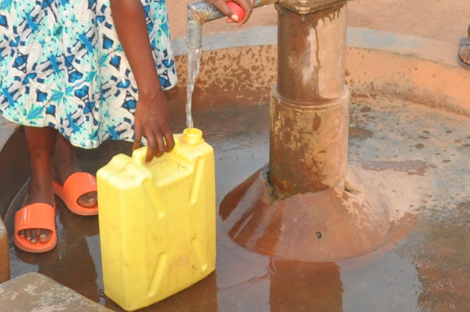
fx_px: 1060
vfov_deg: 16.2
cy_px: -45
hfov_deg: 25.0
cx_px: 274
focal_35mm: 81
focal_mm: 21
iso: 800
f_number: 4
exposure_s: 1/80
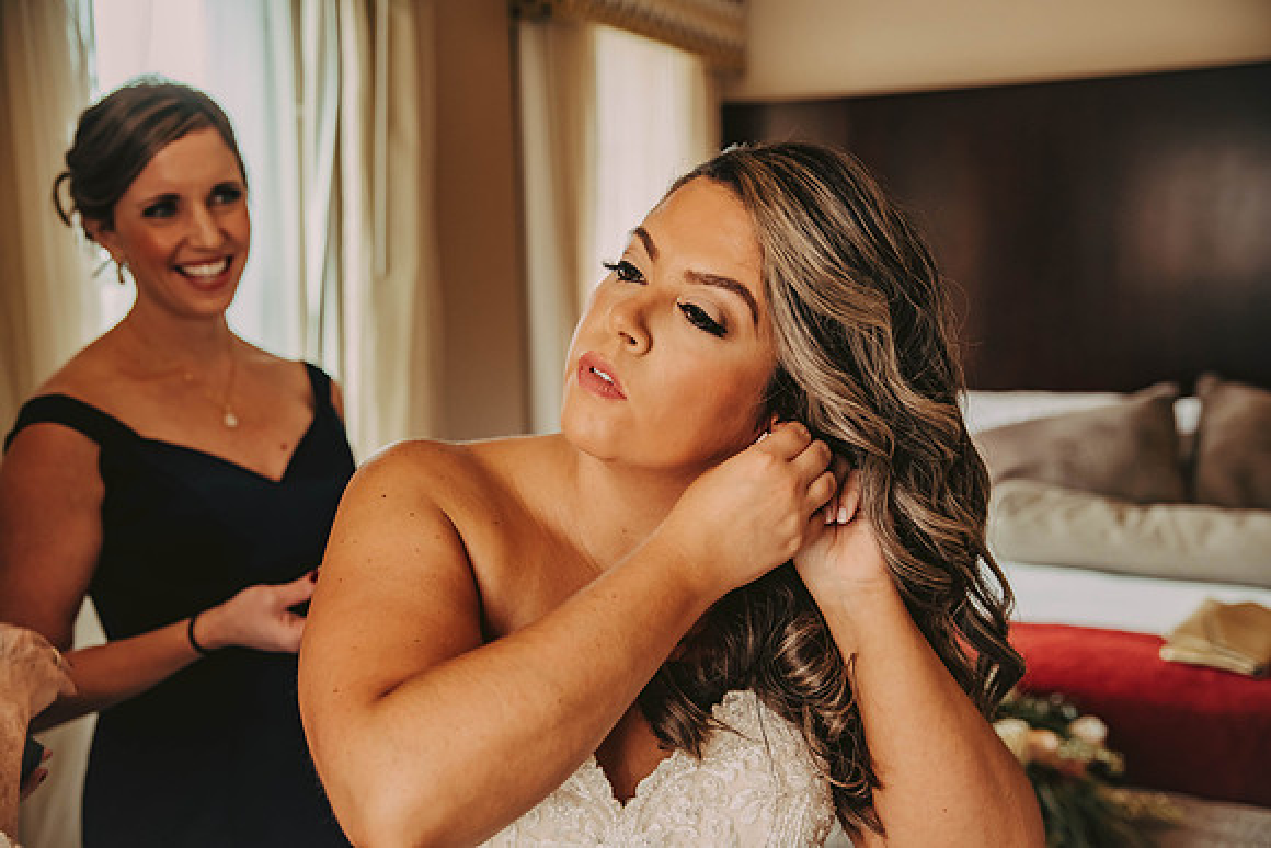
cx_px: 636
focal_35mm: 42
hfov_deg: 46.4
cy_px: 424
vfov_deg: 31.9
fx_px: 1483
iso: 800
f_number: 3.5
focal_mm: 42
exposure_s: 1/100
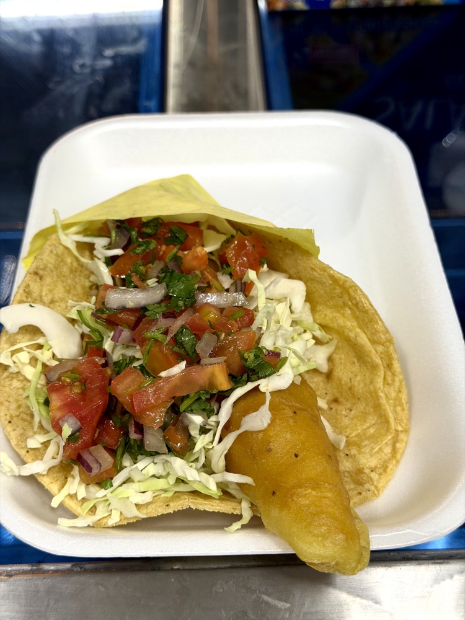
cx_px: 232
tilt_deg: -44.1
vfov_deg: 39.7
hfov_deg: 30.3
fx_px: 860
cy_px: 310
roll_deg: -3.8
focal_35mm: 48
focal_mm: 6.76
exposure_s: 1/60
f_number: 1.78
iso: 160
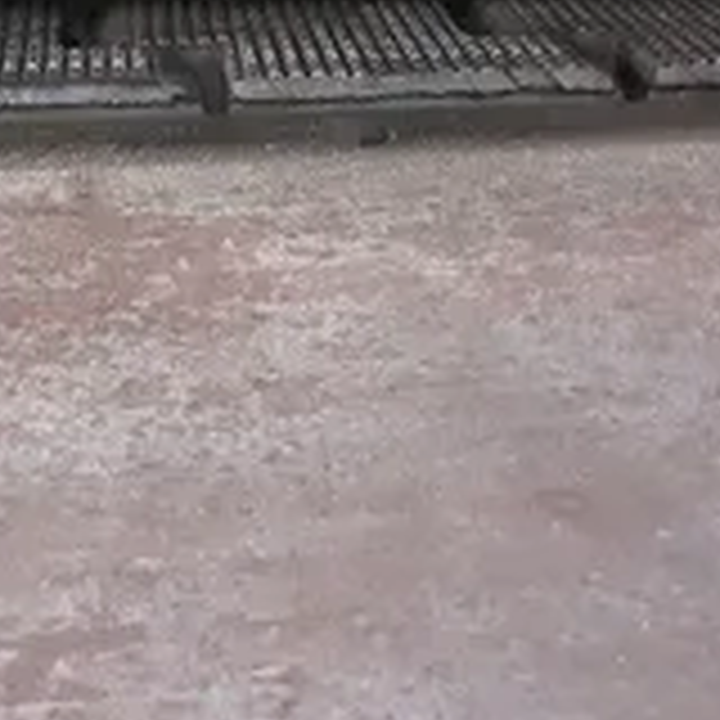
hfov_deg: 27.7
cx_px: 306
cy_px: 153
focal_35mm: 62
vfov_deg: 27.2
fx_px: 1459
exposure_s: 1/17
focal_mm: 2.9
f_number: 1.9
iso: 640
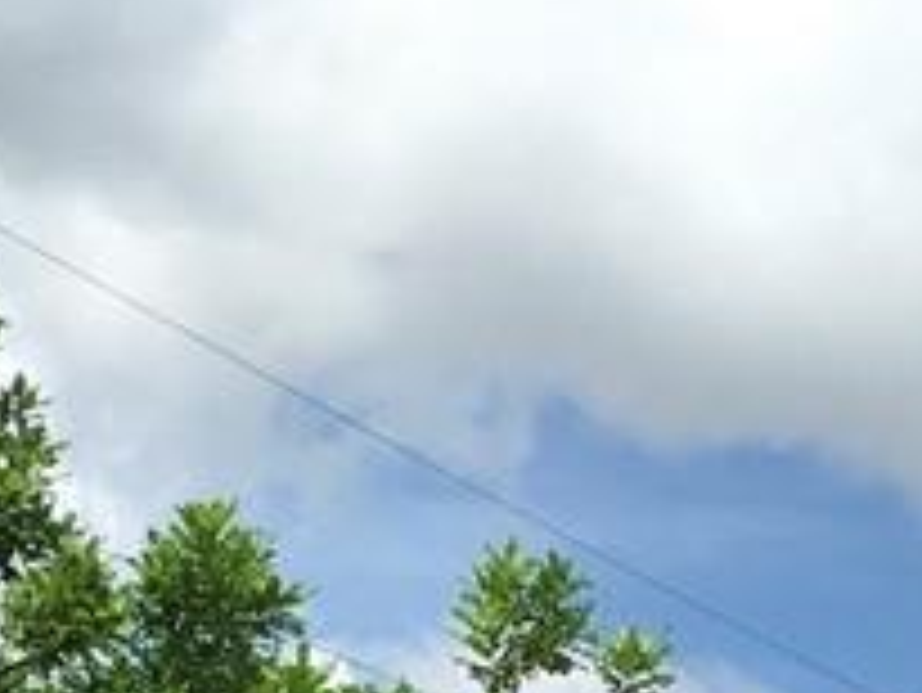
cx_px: 616
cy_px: 1620
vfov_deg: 9.3
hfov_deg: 13.6
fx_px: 3864
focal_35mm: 145
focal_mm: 4.15
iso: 25
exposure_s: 1/2653
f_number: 2.2
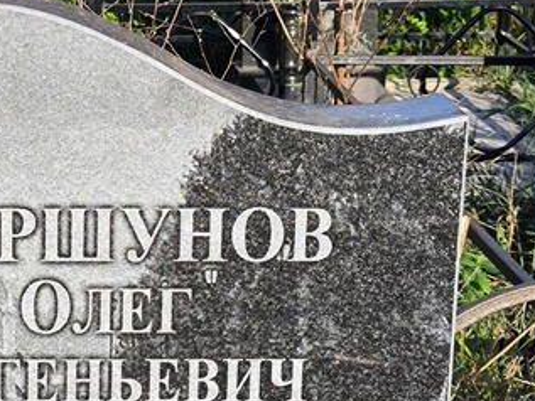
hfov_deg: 15.3
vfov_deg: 11.8
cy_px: 239
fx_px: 1948
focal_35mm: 126
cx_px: -11
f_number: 1.7
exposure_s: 1/612
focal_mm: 4.71
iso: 50
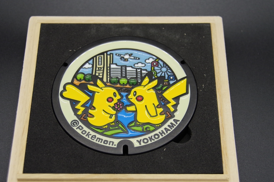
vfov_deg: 16.5
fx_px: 628
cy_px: 108
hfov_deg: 24.6
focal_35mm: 83
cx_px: 135
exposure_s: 1/160
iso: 800
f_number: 4.5
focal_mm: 45
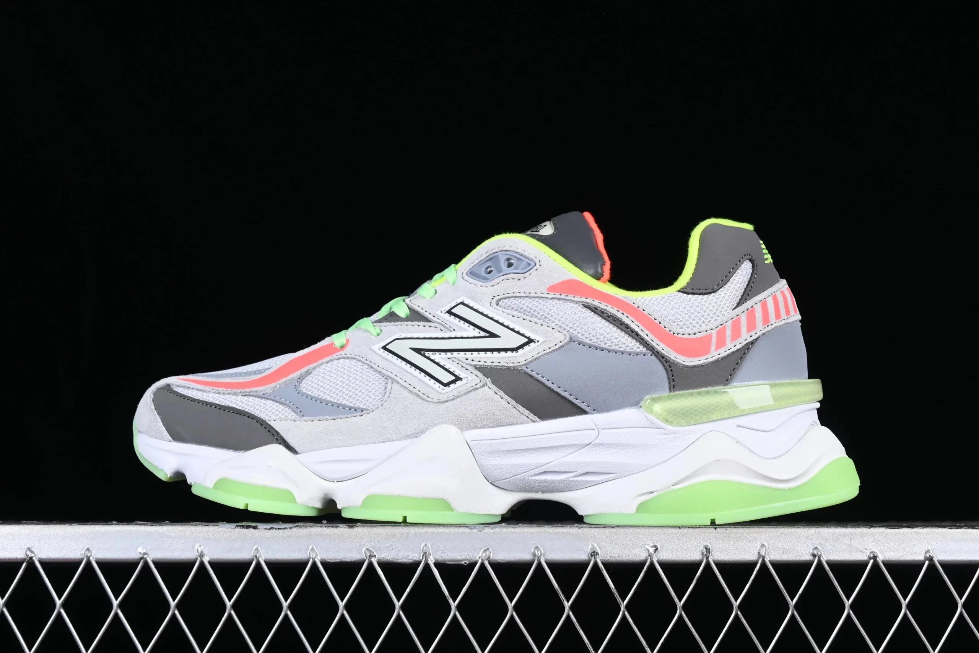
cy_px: 326
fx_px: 2040
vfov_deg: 18.2
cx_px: 490
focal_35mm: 75
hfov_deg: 27.0
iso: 160
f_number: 8
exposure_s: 1/80
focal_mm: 50
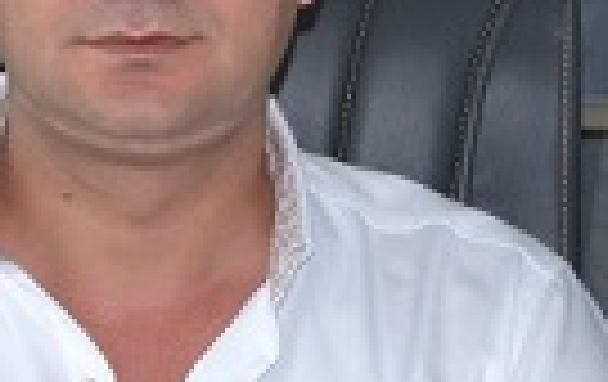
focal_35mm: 239
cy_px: 456
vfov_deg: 5.5
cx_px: 155
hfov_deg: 8.7
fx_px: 3972
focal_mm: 25
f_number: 4
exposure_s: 1/80
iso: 400
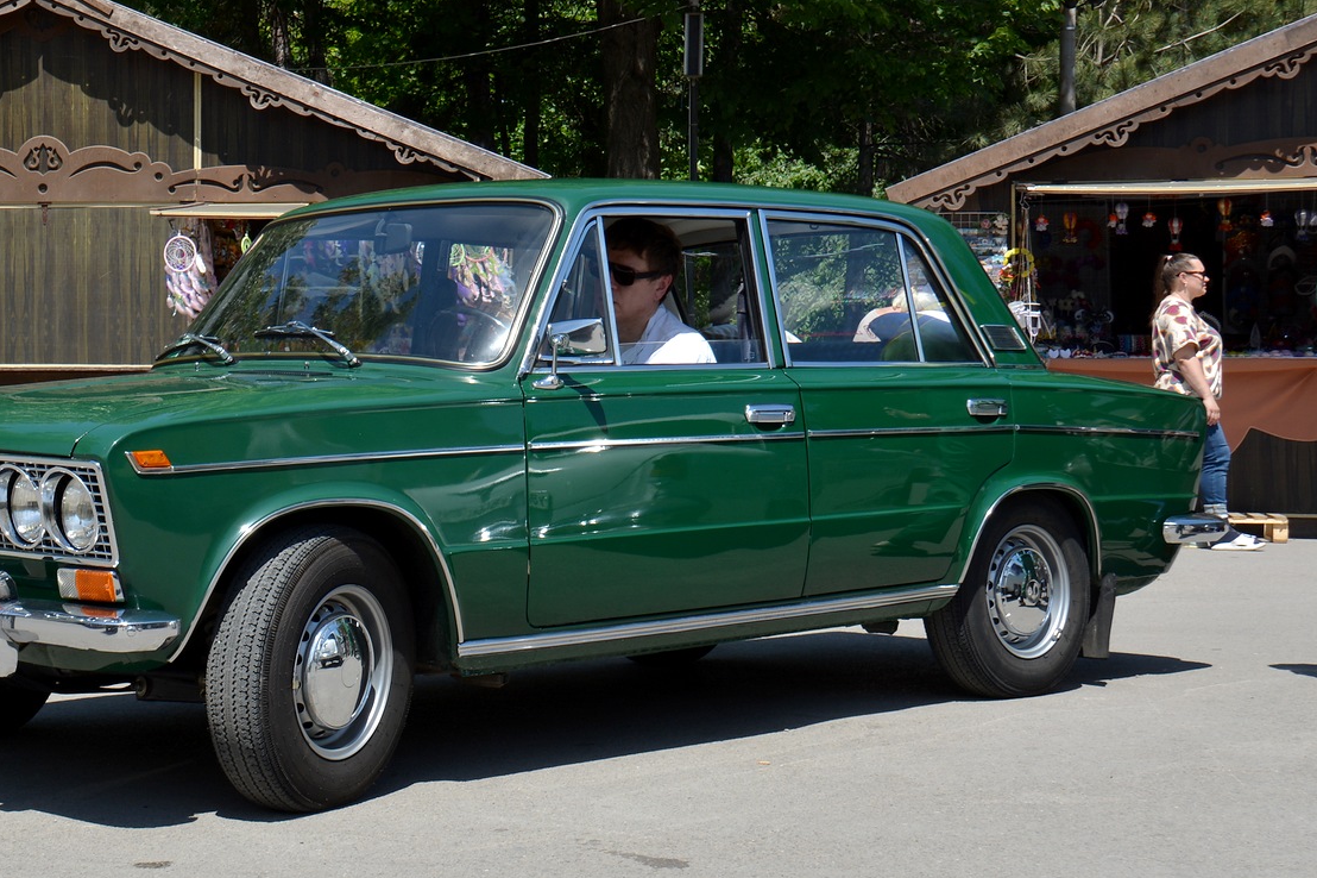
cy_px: 322
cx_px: 449
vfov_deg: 20.9
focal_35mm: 65
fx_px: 2377
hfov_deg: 30.8
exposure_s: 1/320
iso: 100
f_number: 9
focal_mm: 32
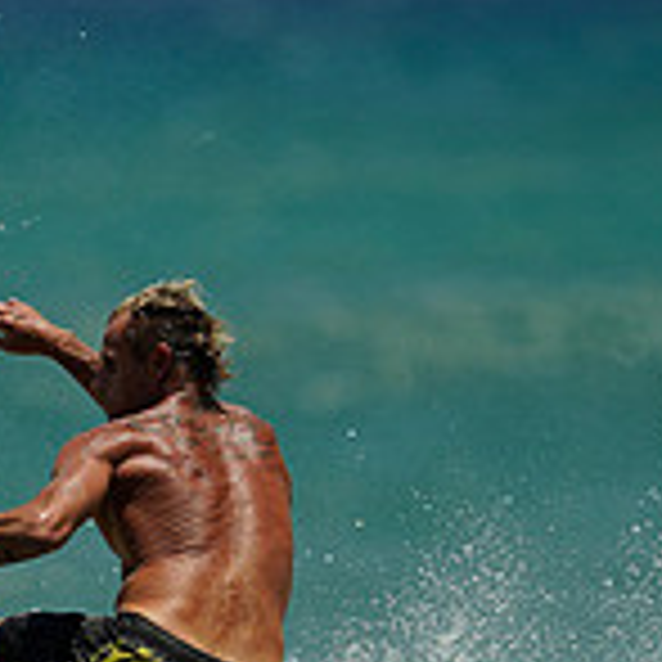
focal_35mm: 1343
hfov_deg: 1.3
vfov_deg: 1.3
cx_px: 230
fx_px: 29058
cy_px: 813
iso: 100
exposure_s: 1/1600
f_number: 2.8
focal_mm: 400
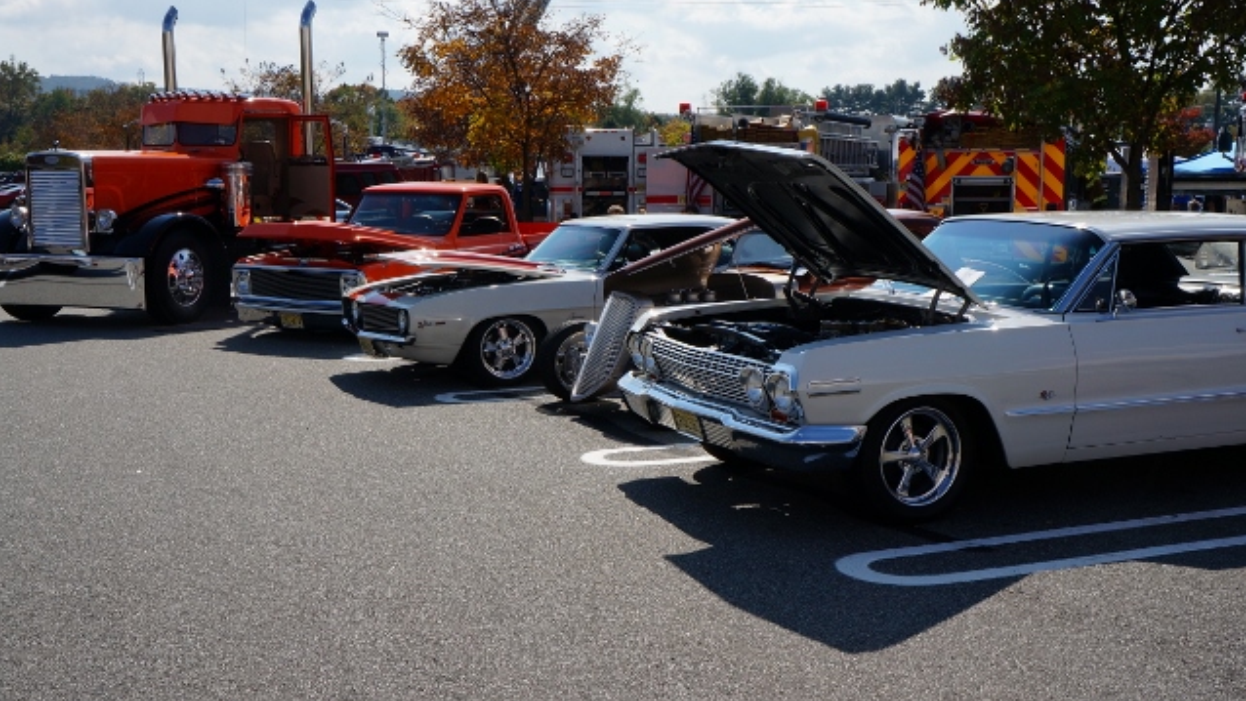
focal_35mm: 43
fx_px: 1405
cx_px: 623
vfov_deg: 28.0
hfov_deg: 47.8
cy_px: 360
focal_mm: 27
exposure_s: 1/200
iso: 100
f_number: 13
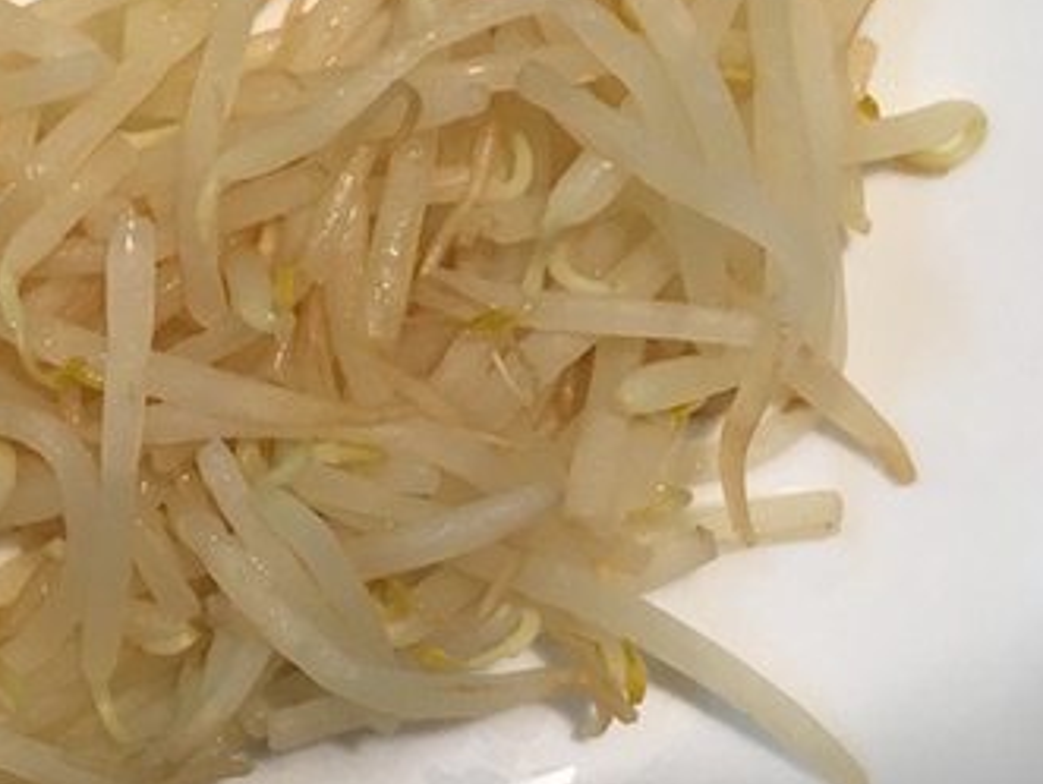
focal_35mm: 70
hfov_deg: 26.2
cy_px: 192
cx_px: -9
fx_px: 2111
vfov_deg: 20.9
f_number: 2.2
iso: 100
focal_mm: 4.15
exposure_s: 1/33
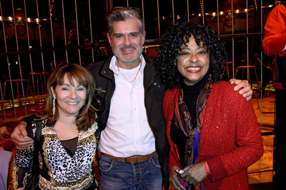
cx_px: 143
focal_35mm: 30
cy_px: 95
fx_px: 238
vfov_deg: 43.5
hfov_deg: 62.0
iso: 2000
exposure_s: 1/100
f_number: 6.3
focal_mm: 20
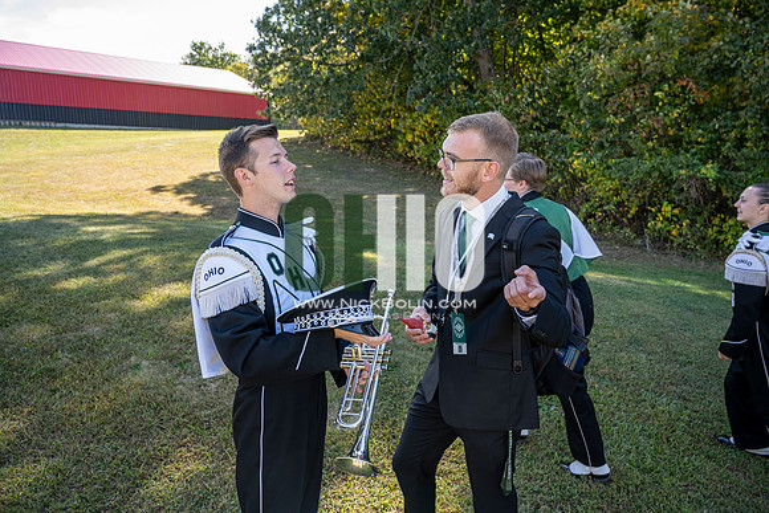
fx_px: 513
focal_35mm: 24
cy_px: 256
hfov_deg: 73.7
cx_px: 384
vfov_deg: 53.2
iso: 250
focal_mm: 24
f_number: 4.5
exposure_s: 1/250
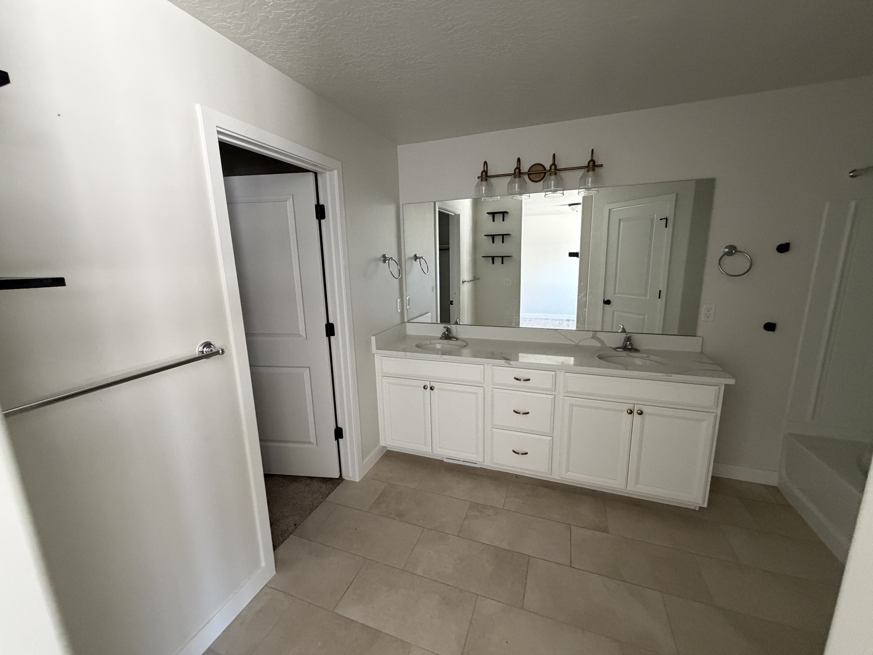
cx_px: 436
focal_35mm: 14
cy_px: 328
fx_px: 353
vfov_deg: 85.7
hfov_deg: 102.1
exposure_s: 1/60
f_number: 2.2
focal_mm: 2.22
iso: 500
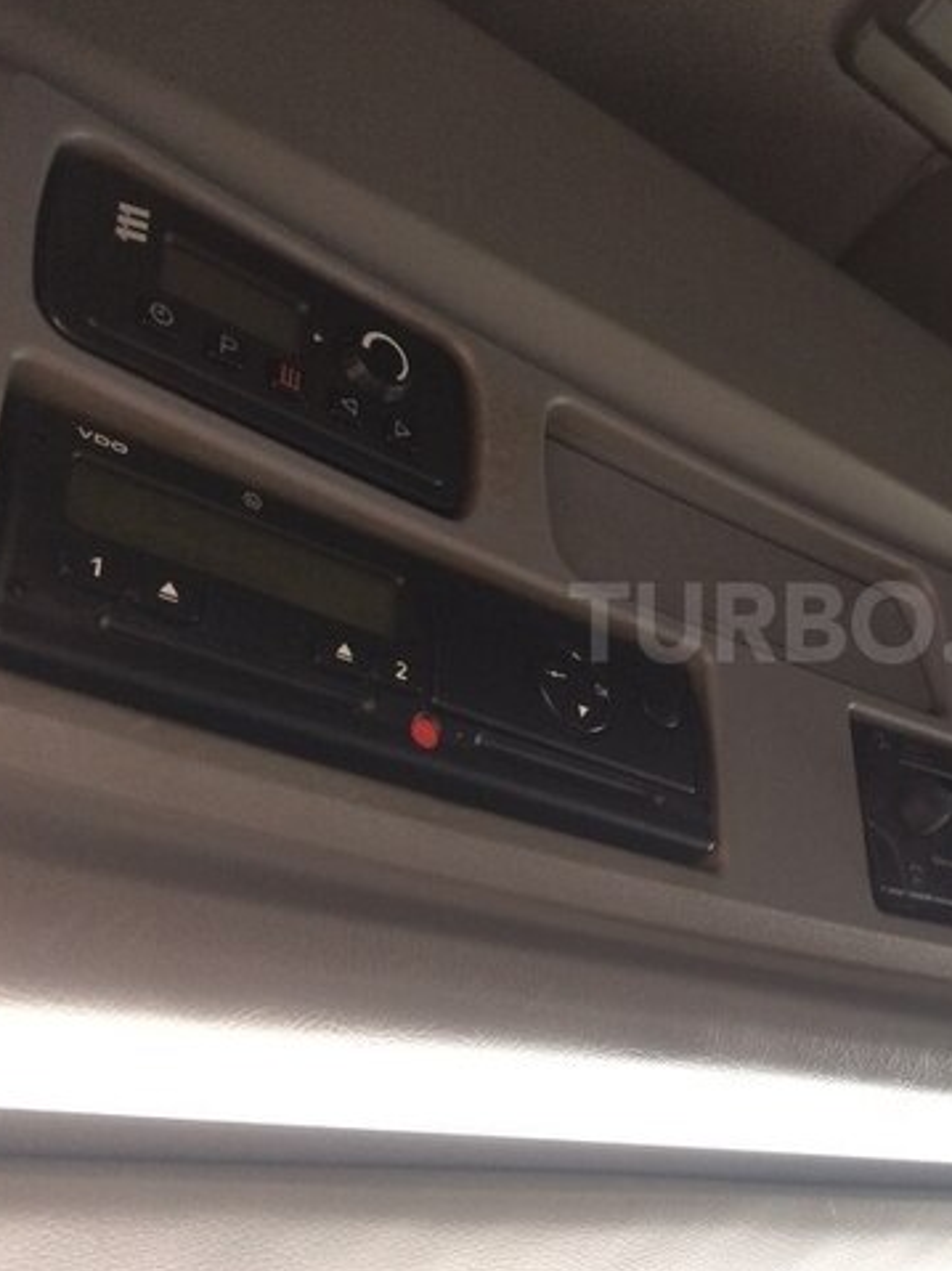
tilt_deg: +35.0
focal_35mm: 40
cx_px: 841
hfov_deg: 34.1
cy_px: 622
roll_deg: +23.9
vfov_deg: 46.8
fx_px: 1467
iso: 160
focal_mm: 4.15
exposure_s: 1/33
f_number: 2.2
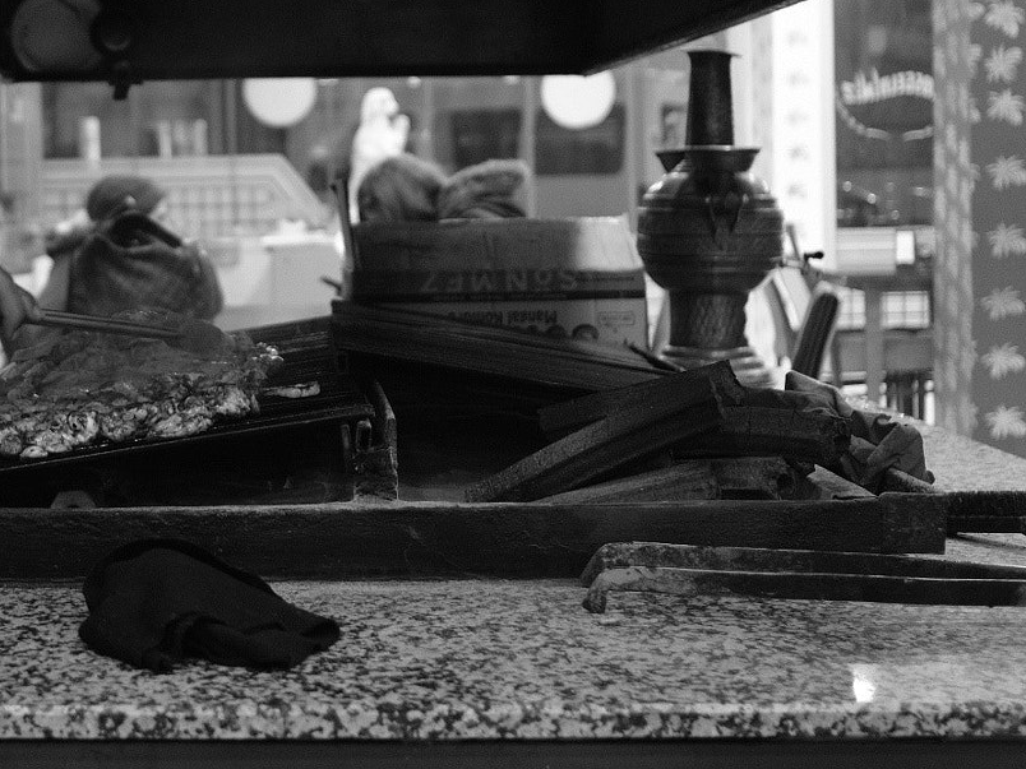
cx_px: 120
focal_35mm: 67
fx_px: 1986
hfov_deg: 28.0
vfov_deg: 21.8
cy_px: 216
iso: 800
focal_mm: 23
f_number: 2
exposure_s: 1/40
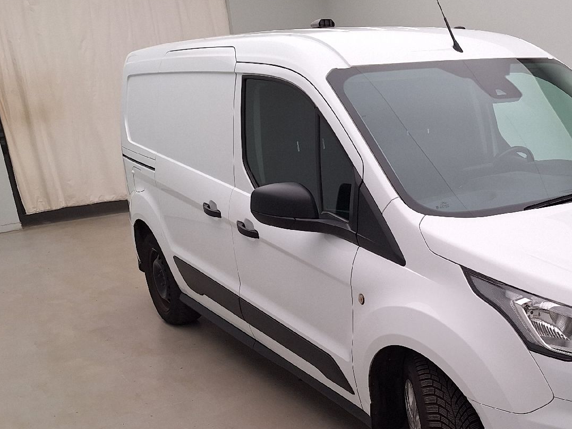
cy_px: 323
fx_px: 678
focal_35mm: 41
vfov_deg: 34.4
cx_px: 438
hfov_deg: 44.1
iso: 40
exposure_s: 1/151
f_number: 1.8
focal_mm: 5.54
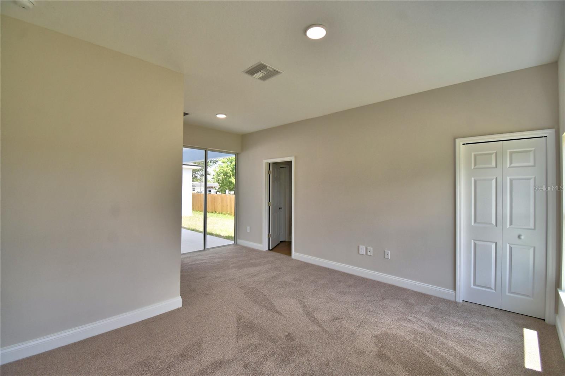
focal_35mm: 15
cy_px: 188
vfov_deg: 77.3
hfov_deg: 100.4
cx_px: 282
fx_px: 235
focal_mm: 10
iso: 200
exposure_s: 1/250
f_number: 4.5
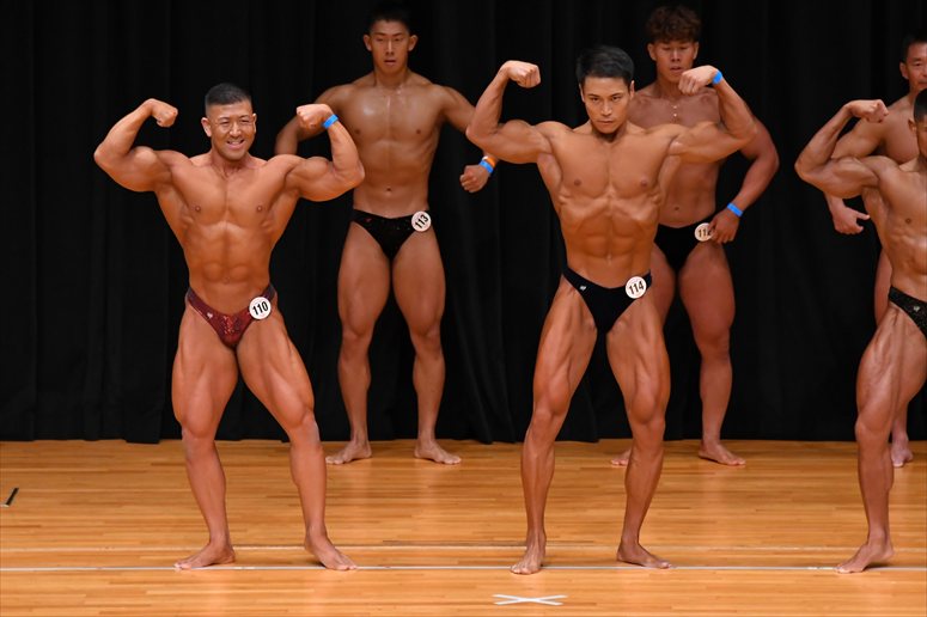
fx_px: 6949
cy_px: 308
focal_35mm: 270
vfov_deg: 5.1
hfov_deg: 7.6
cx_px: 464
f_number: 5.6
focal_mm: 180
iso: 3200
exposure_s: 1/400
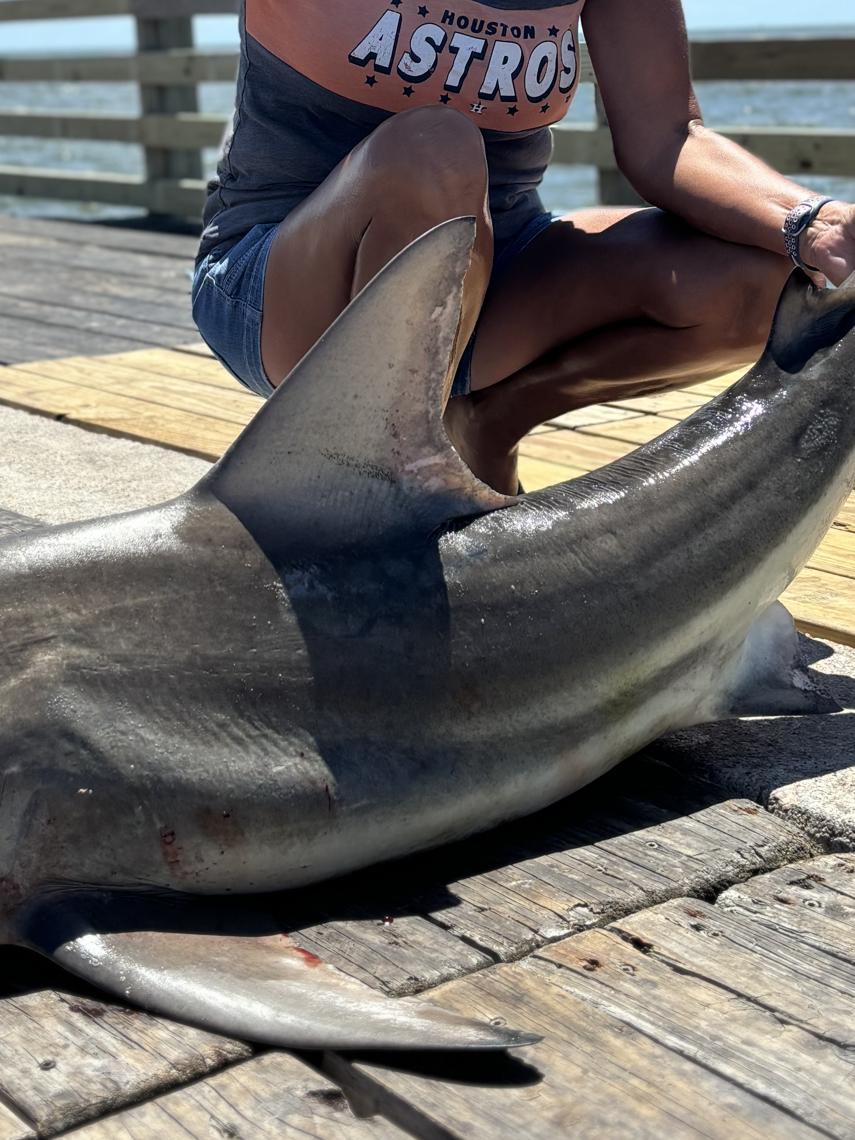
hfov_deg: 23.6
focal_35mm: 62
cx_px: 316
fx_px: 2041
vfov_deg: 30.4
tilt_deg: -6.3
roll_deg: +0.9
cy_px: 221
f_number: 1.6
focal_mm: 5.96
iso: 50
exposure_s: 1/3937
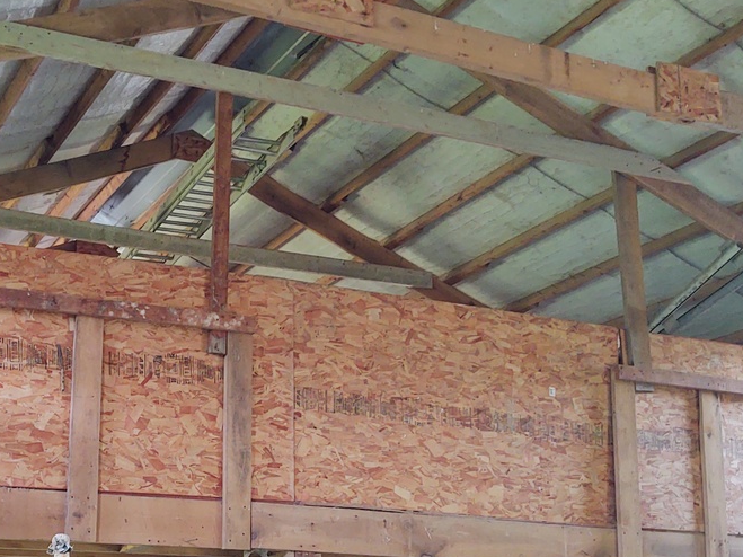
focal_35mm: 59
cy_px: 405
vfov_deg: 24.6
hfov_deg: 32.0
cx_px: 168
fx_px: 1266
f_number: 1.7
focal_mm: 4.75
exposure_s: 1/40
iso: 225
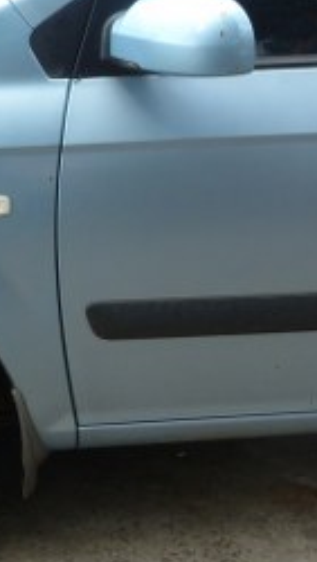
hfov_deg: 13.8
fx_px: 1297
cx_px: 308
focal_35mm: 87
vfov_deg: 24.4
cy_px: 252
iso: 80
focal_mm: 4.5
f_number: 3.6
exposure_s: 1/125
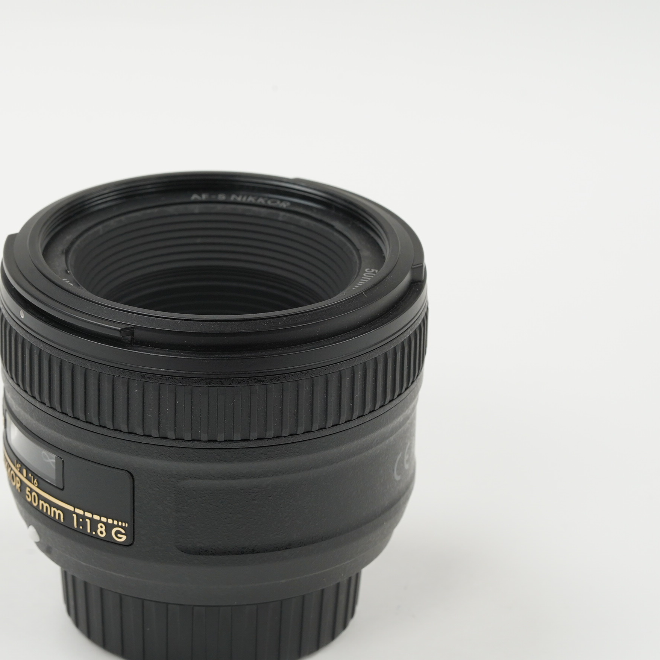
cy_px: 325
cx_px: 226
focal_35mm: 131
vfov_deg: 13.3
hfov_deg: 13.3
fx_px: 2826
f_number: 13
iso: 1000
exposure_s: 1/10
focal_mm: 90
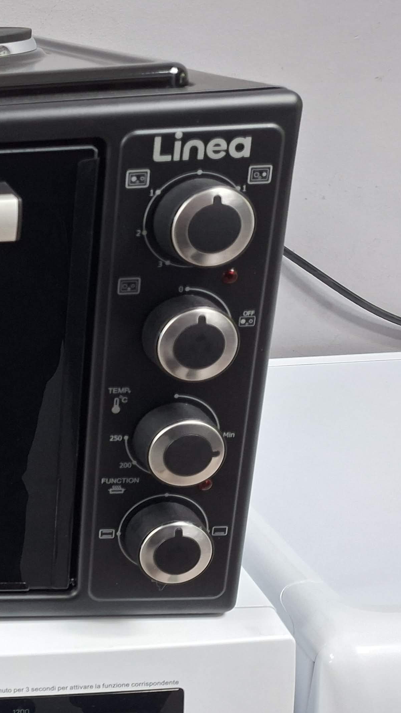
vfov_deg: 43.7
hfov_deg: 20.6
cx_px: -244
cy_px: 333
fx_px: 888
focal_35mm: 47
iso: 320
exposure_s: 1/33
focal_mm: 5.54
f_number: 1.8
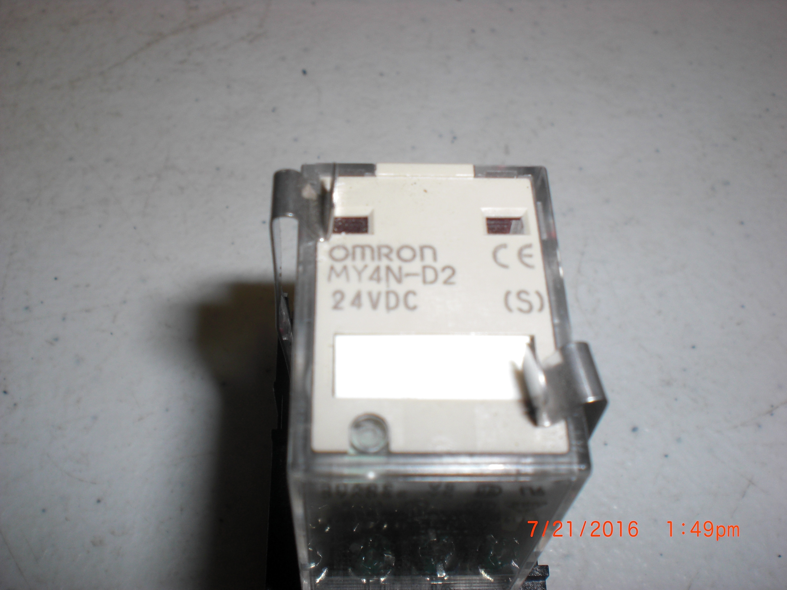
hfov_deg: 49.0
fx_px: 864
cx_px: 394
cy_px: 295
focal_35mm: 38
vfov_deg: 37.7
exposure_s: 1/60
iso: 64
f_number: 5.6
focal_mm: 6.3
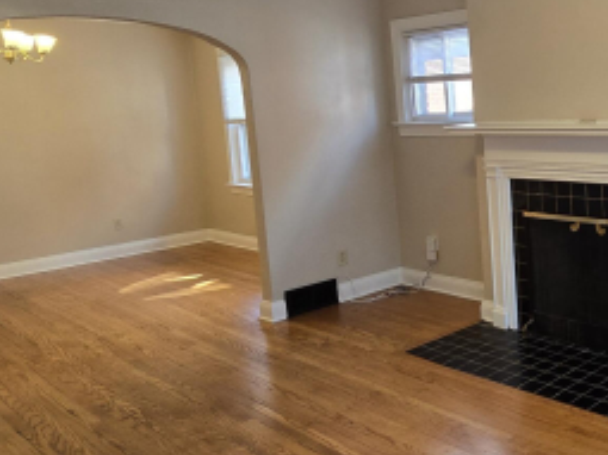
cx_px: 607
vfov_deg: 41.5
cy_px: 172
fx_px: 597
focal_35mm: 34
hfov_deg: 45.6
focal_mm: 2.2
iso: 80
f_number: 2.2
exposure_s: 1/60
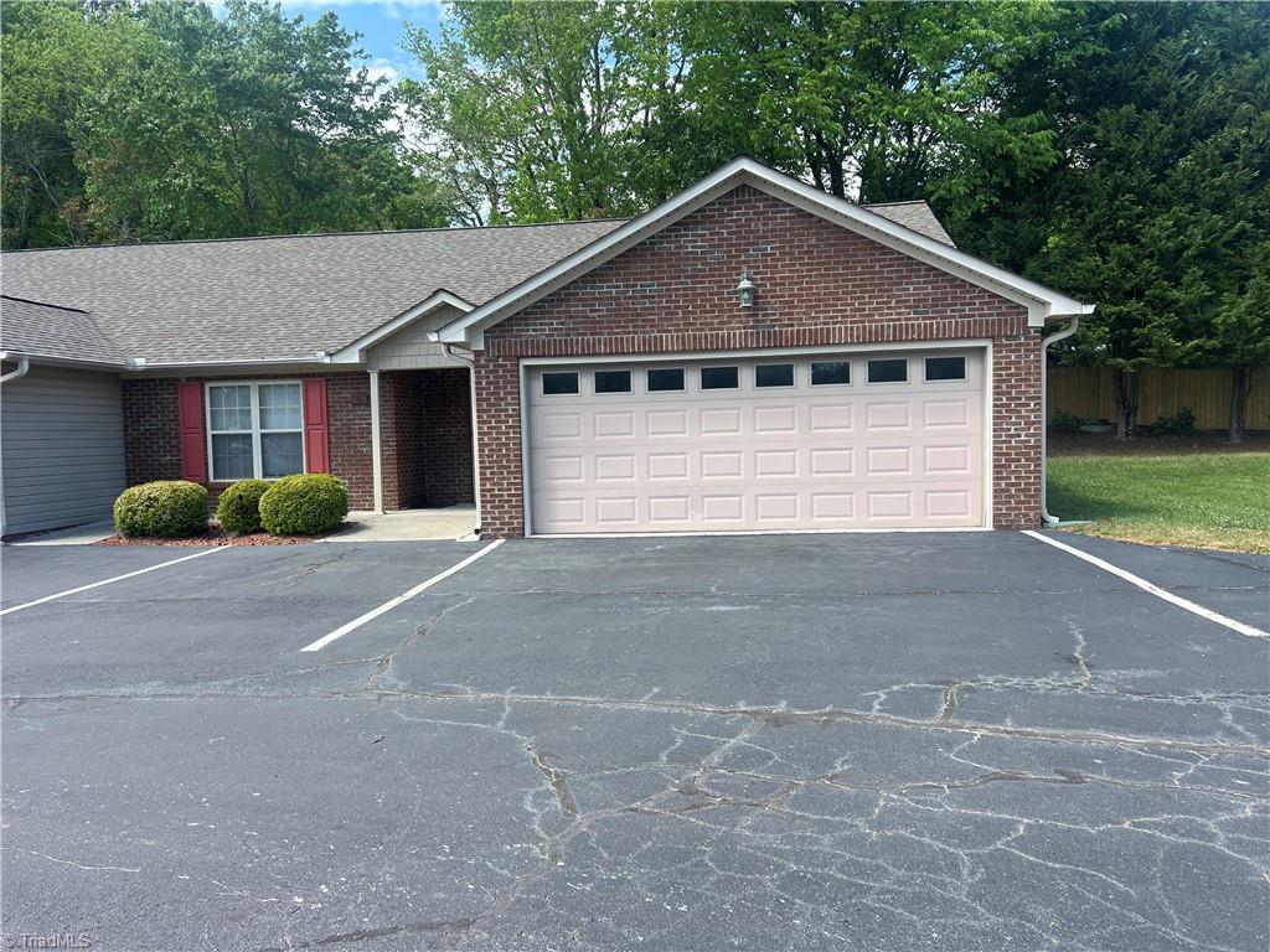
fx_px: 954
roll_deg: +1.5
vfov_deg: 53.1
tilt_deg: -3.6
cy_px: 476
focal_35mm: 26
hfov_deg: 67.3
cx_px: 635
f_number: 1.5
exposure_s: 1/1412
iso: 50
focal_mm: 5.7
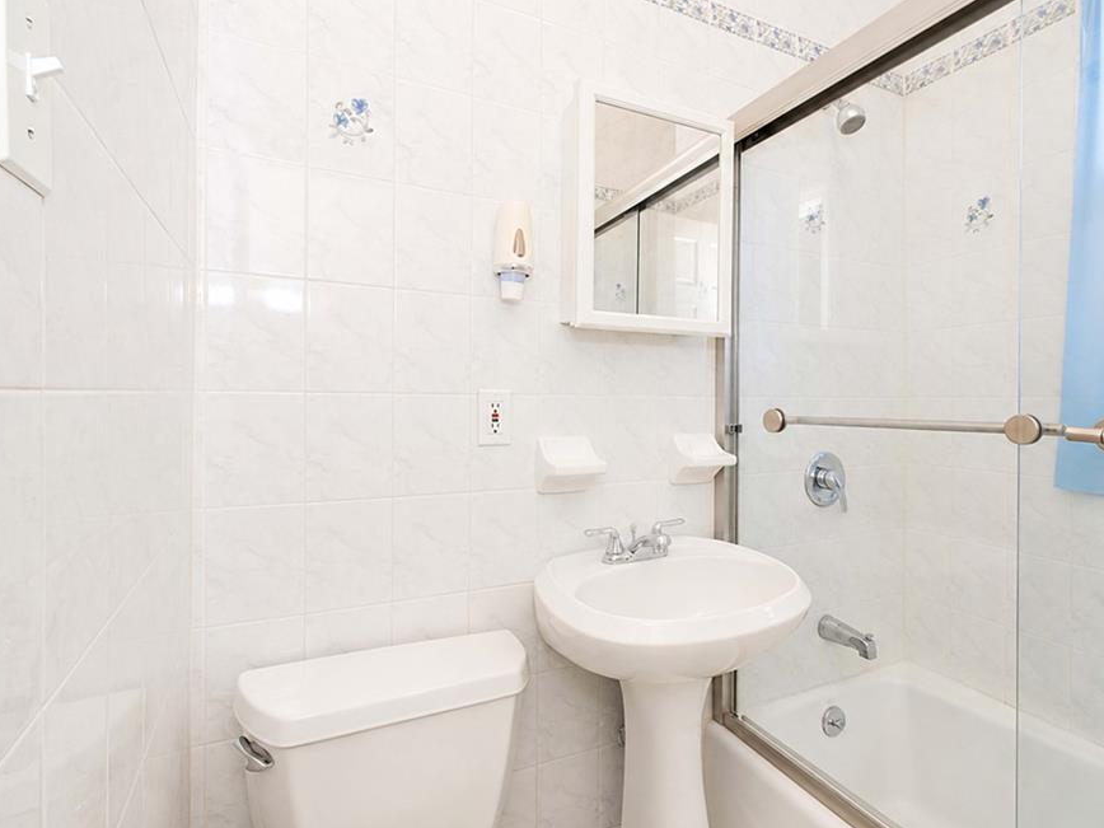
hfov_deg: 90.8
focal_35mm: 17
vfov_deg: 74.7
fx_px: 542
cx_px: 595
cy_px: 410
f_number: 9
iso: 1250
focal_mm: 10
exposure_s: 1/60
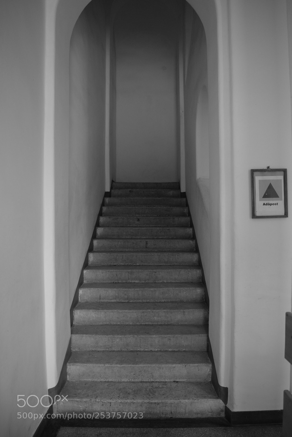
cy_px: 218
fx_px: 328
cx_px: 146
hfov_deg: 47.9
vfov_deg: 67.4
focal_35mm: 27
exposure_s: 1/60
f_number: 4
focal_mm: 18
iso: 720
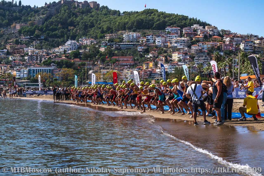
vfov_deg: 19.2
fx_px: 521
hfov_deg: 28.5
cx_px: 132
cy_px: 88
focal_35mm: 71
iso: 100
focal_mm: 71
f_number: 9
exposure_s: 1/500
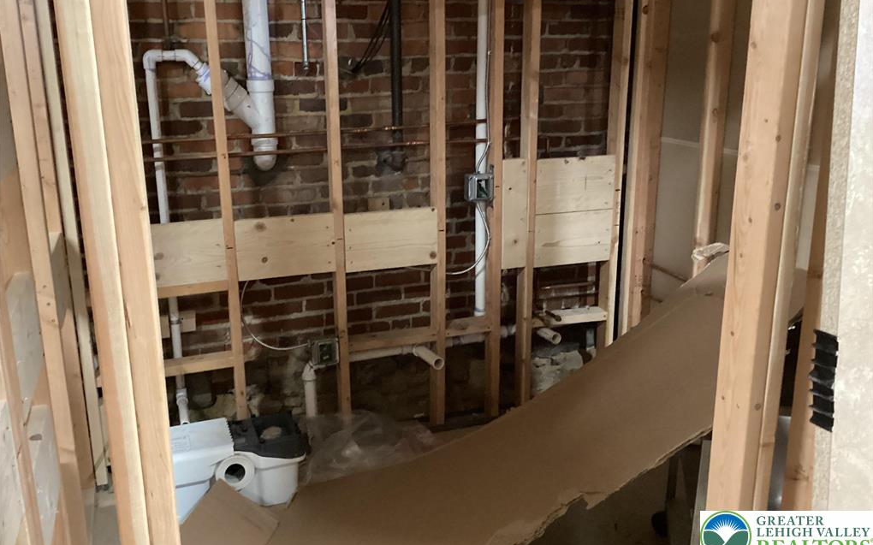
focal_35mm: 33
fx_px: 785
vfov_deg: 38.2
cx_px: 436
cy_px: 240
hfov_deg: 58.2
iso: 640
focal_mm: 3.3
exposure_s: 1/20
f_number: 2.4
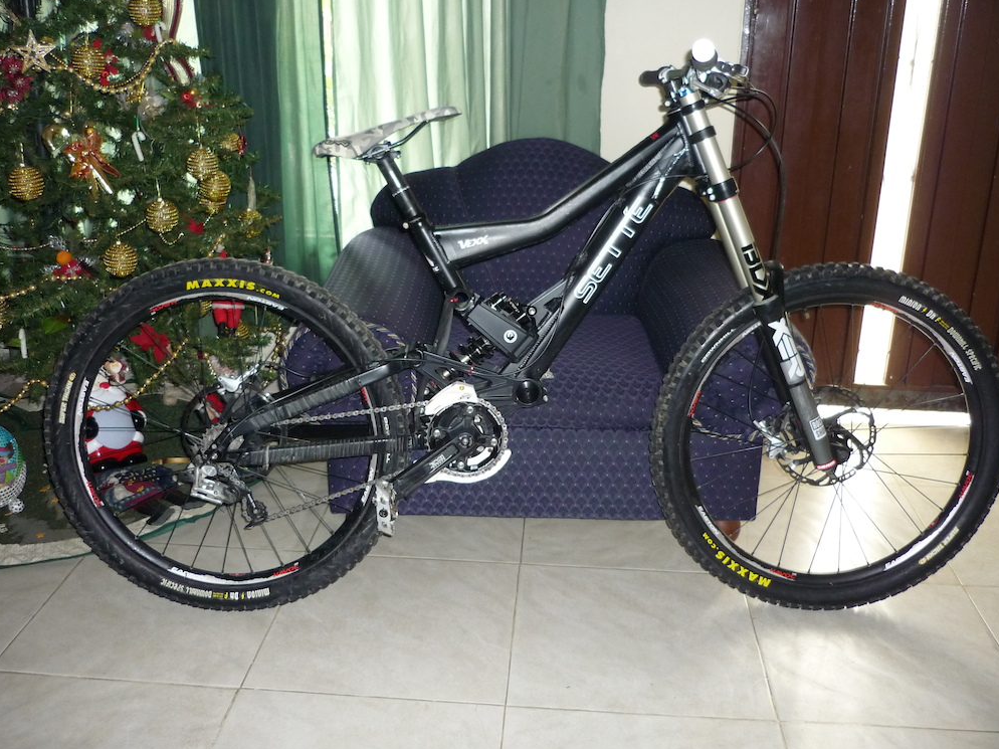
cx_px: 495
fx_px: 981
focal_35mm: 34
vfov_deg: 41.8
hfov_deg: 54.0
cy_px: 367
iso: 250
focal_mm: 5.5
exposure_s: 1/30
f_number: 2.8
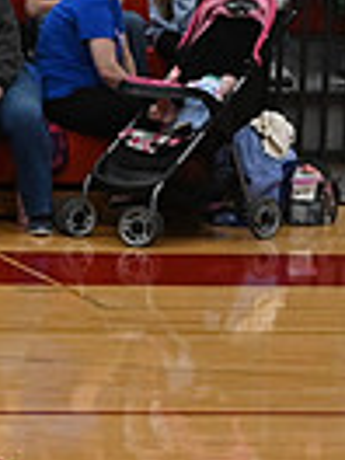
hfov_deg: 3.0
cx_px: -610
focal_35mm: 494
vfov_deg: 4.0
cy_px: 448
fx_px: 6565
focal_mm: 78
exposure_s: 1/400
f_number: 4
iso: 3200
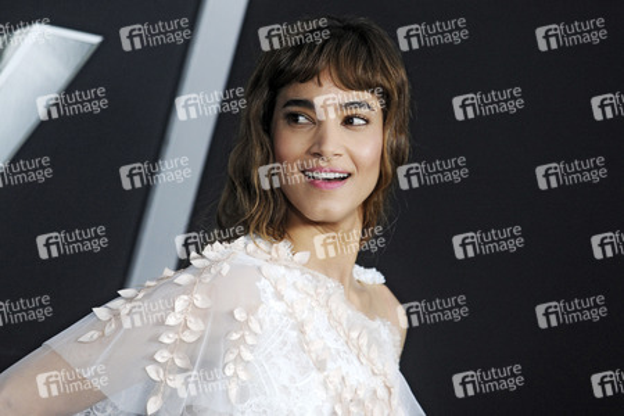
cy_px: 208
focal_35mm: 200
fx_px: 3466
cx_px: 312
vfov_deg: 6.9
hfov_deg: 10.3
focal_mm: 200
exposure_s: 1/800
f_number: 4
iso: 1600
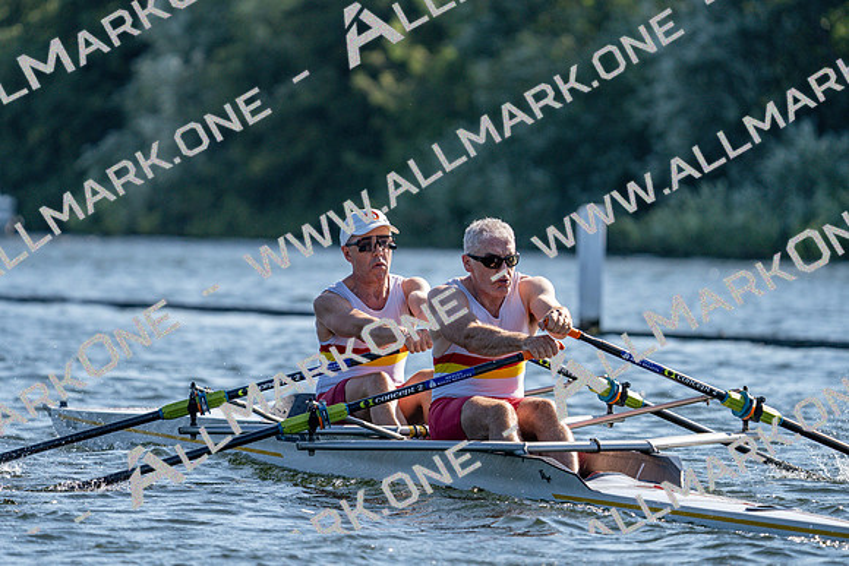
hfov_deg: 5.5
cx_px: 424
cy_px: 283
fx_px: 8822
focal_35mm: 374
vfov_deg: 3.7
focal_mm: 374
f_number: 6.3
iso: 320
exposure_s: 1/1600
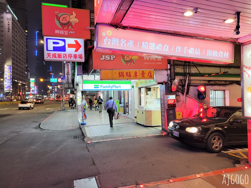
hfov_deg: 67.3
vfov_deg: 53.1
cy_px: 94
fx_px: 189
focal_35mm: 26
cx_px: 126
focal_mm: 5.4
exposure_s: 1/39
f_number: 1.8
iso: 250
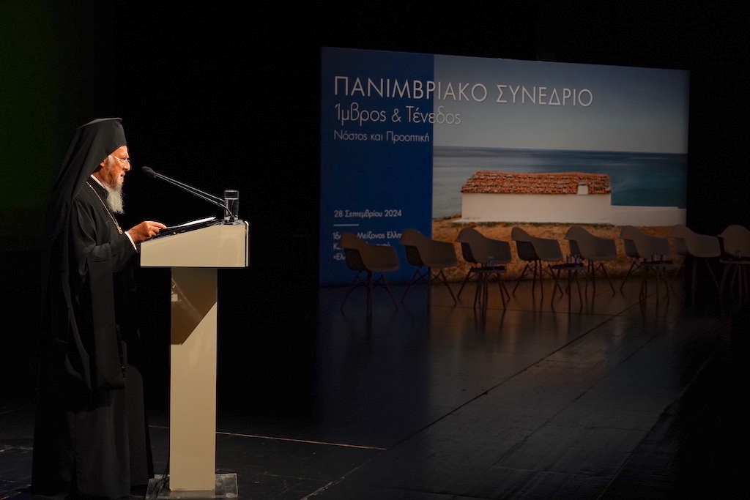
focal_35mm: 57
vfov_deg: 23.8
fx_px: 1188
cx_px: 375
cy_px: 250
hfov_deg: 35.0
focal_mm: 57
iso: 3200
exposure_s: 1/400
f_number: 4
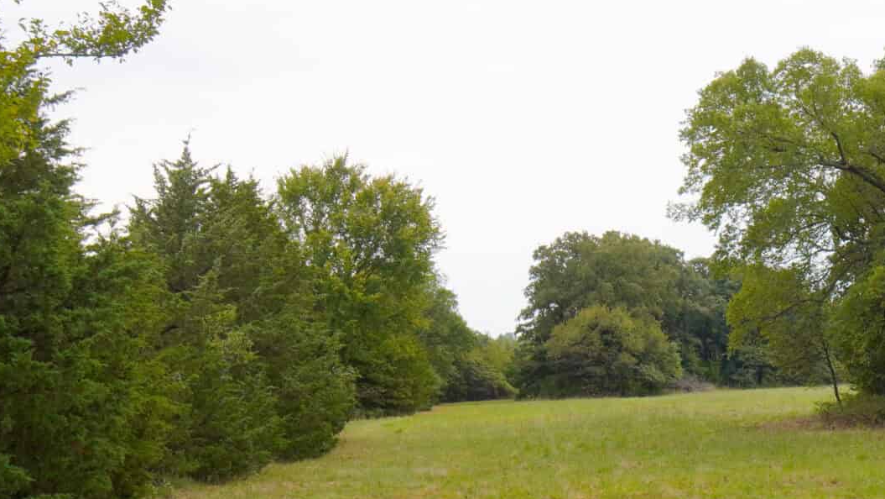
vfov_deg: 19.7
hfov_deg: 32.8
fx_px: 1432
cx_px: 783
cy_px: 325
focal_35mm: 61
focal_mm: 16
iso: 125
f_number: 5.6
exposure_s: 1/160
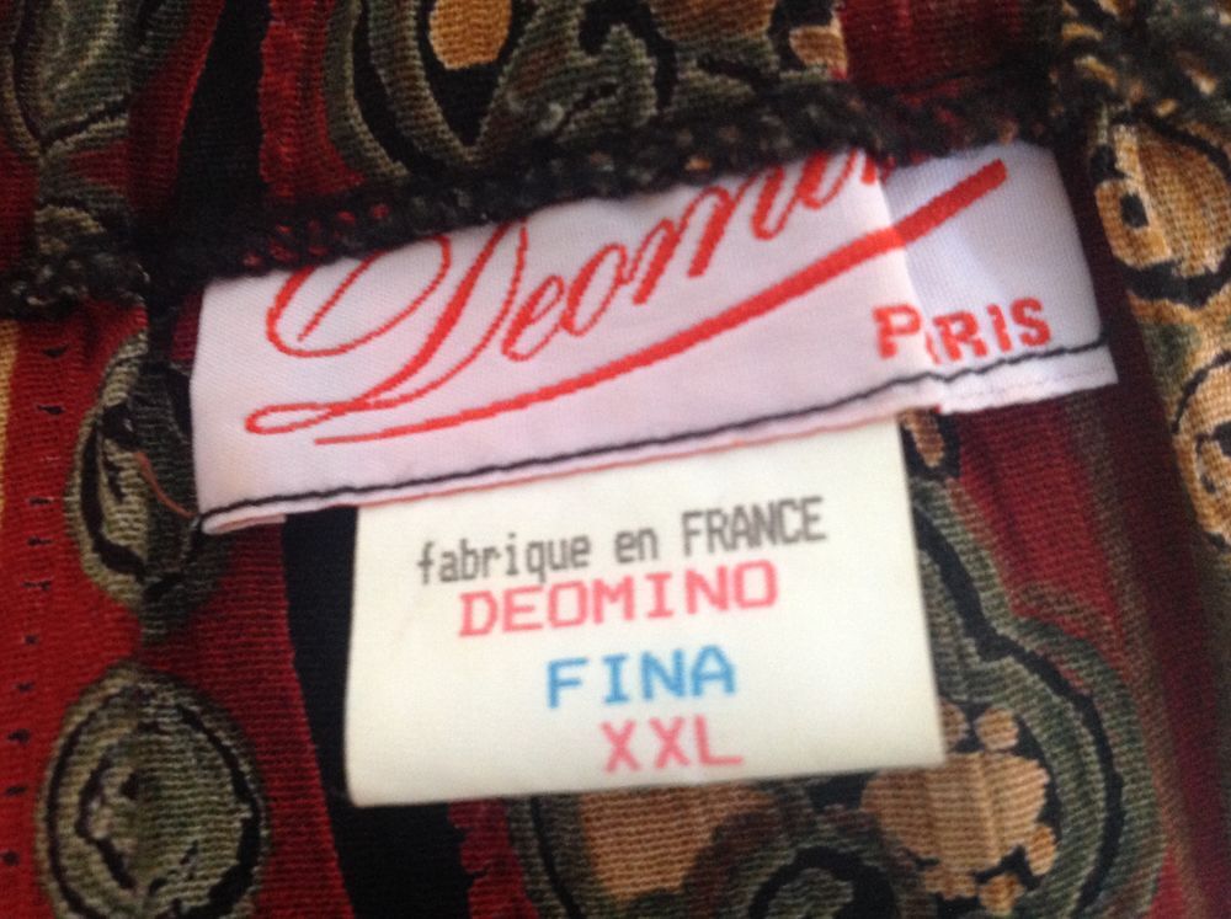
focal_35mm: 35
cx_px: 616
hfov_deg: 52.7
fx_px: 1243
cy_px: 460
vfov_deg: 40.6
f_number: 2.4
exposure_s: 1/15
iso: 320
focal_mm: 4.28
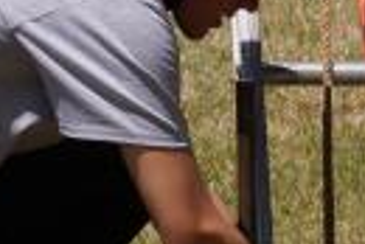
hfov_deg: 2.8
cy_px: 100
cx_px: 643
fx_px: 7481
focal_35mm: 737
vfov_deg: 1.9
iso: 100
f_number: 9
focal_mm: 80
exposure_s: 1/400
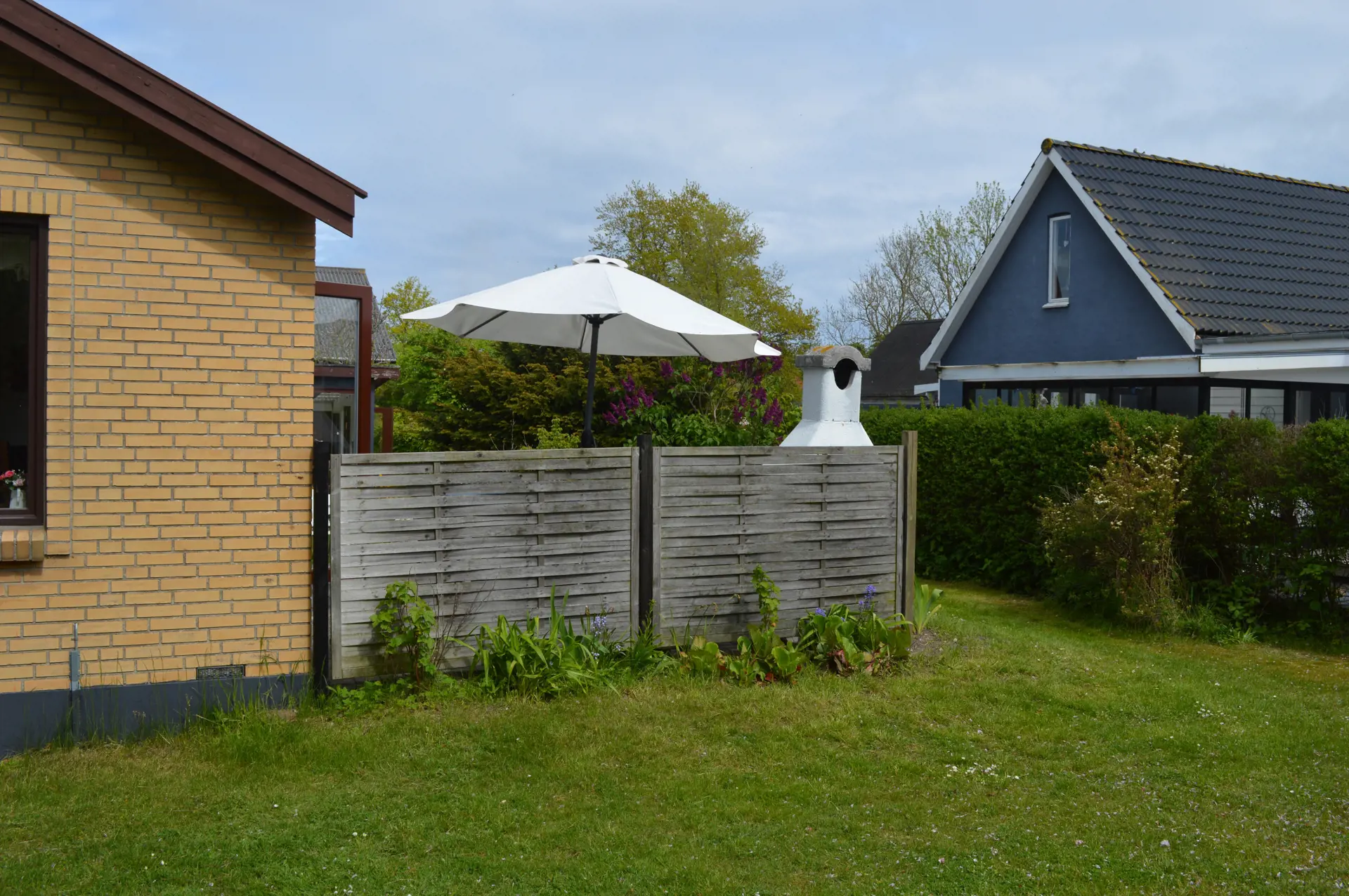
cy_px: 448
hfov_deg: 57.3
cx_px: 674
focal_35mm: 33
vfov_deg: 39.9
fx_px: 1235
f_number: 8
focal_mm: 22
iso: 100
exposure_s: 1/250
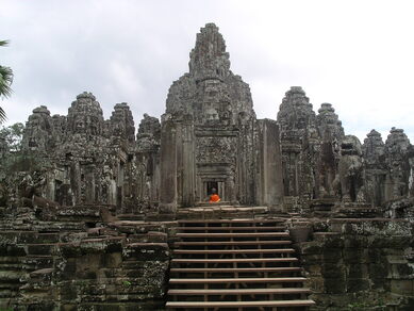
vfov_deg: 38.7
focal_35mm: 37
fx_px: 443
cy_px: 156
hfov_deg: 50.1
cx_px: 207
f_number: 5
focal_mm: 7.8
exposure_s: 1/312
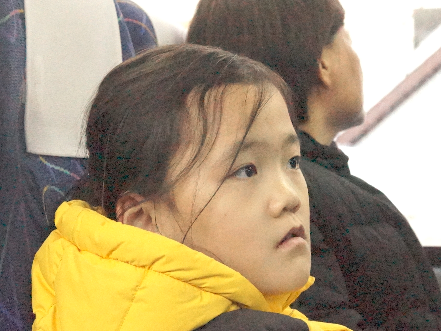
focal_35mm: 83
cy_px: 201
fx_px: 1057
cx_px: 278
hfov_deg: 23.5
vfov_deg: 17.8
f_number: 8
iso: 16000
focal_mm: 40
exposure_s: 1/200
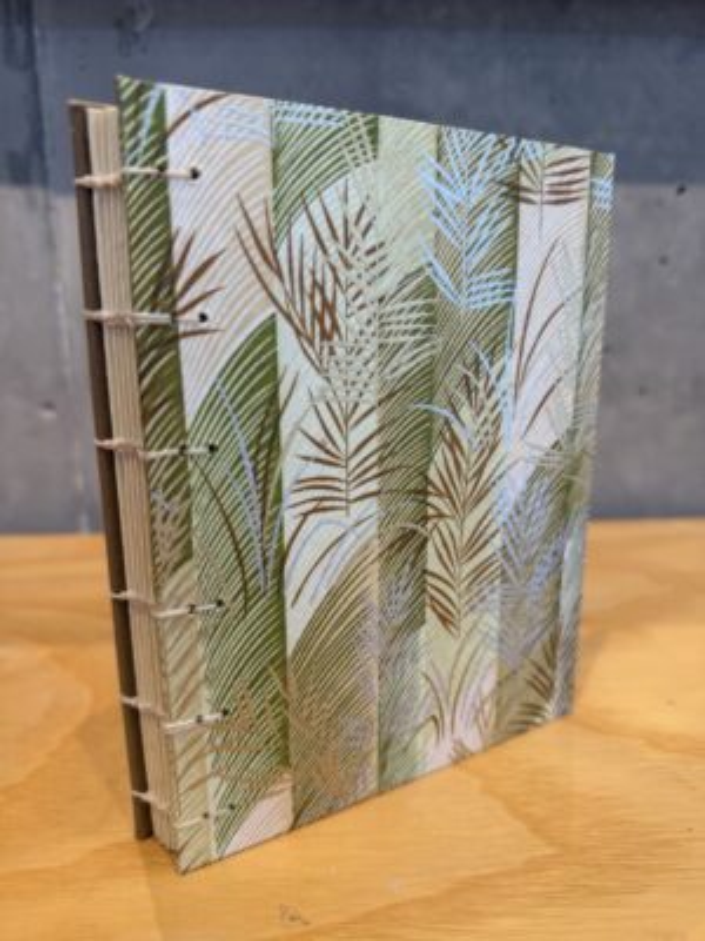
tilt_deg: -15.1
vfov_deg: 71.6
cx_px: 352
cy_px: 470
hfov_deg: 56.8
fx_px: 652
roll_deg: +0.1
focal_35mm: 24
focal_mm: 6.76
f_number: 1.78
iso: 125
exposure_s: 1/120
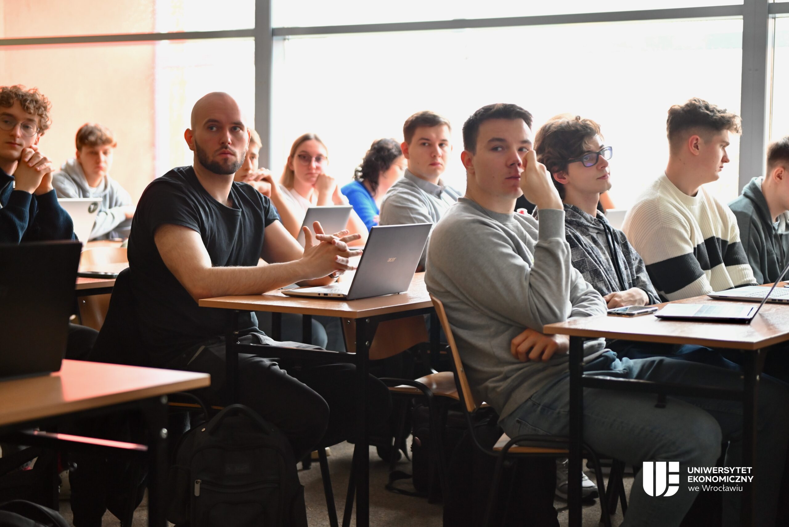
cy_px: 264
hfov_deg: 28.8
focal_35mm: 70
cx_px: 394
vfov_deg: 19.5
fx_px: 1535
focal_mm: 70
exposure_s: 1/125
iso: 1600
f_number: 2.8
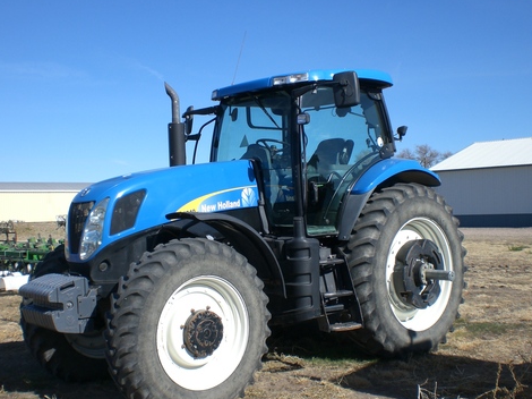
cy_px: 217
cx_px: 258
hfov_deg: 43.0
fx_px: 676
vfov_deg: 32.8
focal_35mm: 44
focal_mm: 6.3
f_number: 4.4
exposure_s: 1/640
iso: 50
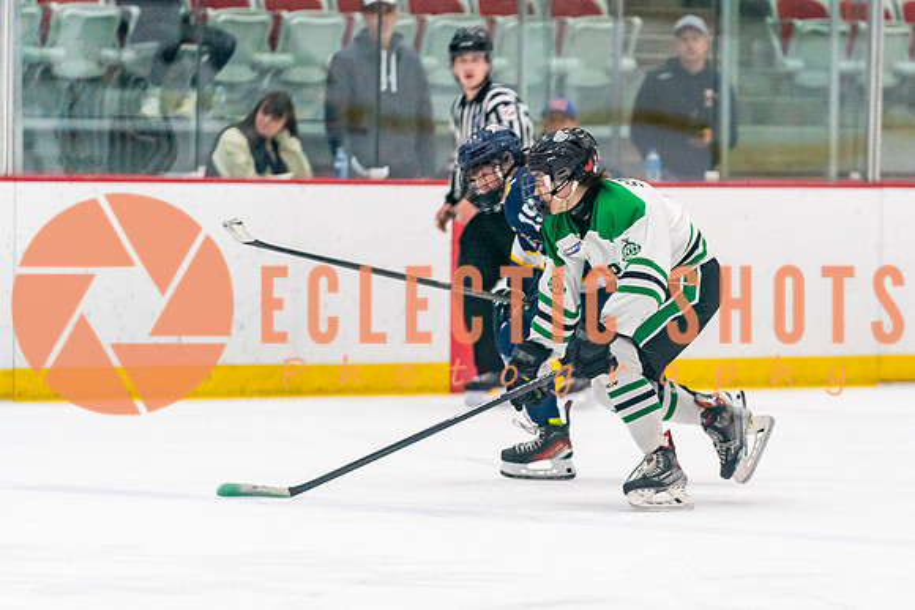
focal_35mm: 301
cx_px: 590
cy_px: 363
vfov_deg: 4.6
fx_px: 7661
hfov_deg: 6.8
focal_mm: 200
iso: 4000
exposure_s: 1/1600
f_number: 2.8
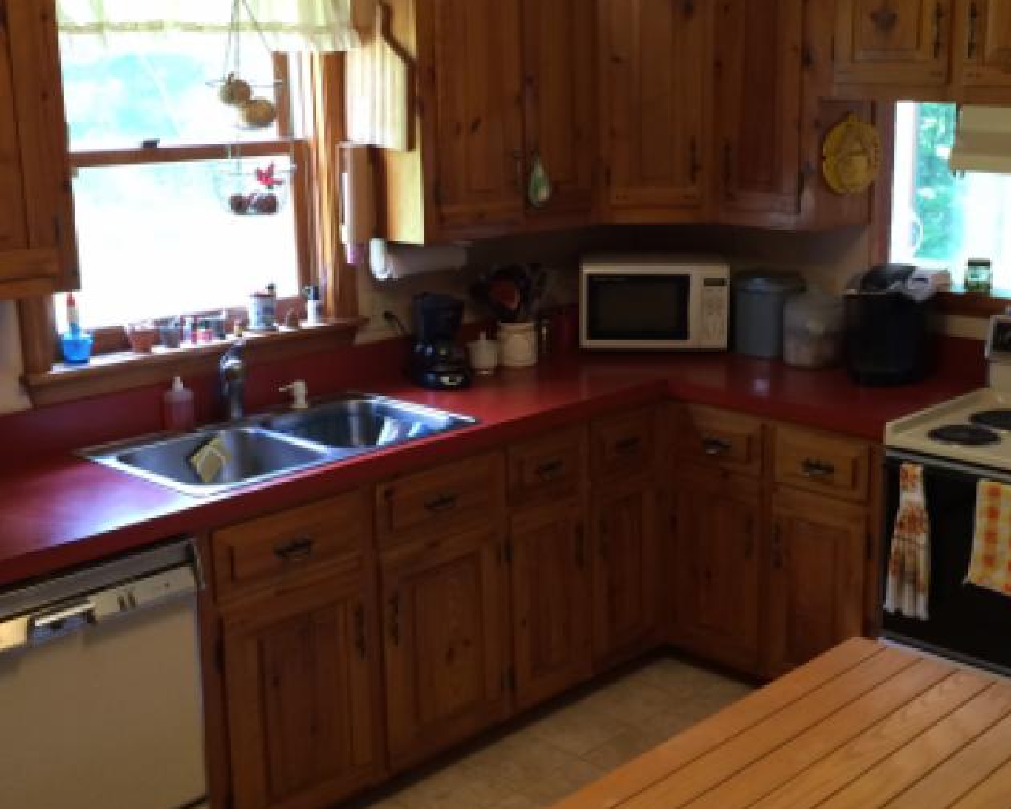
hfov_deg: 40.0
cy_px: 380
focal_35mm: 46
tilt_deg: -13.7
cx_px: 642
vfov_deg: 32.7
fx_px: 1376
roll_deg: +1.0
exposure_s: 1/30
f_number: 2.2
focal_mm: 4.15
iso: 125
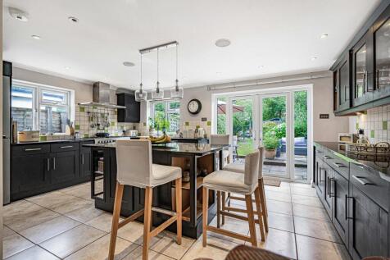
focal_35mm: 16
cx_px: 195
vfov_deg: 73.7
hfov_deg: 96.8
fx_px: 173
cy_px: 130
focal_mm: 16
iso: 400
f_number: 8
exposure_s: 1/40
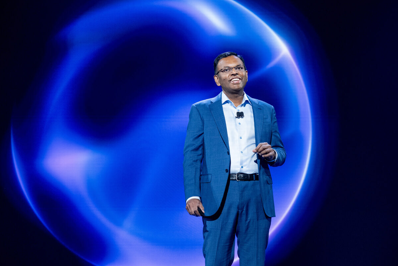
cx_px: 204
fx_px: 1504
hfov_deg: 15.1
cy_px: 137
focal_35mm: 136
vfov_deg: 10.1
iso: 6400
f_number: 4.8
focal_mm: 130
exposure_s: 1/250
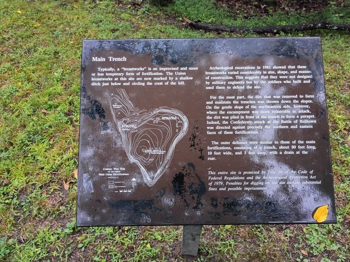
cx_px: 175
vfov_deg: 48.2
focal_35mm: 29
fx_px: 293
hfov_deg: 61.7
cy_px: 131
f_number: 1.8
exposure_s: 1/60
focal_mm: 4.27
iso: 790
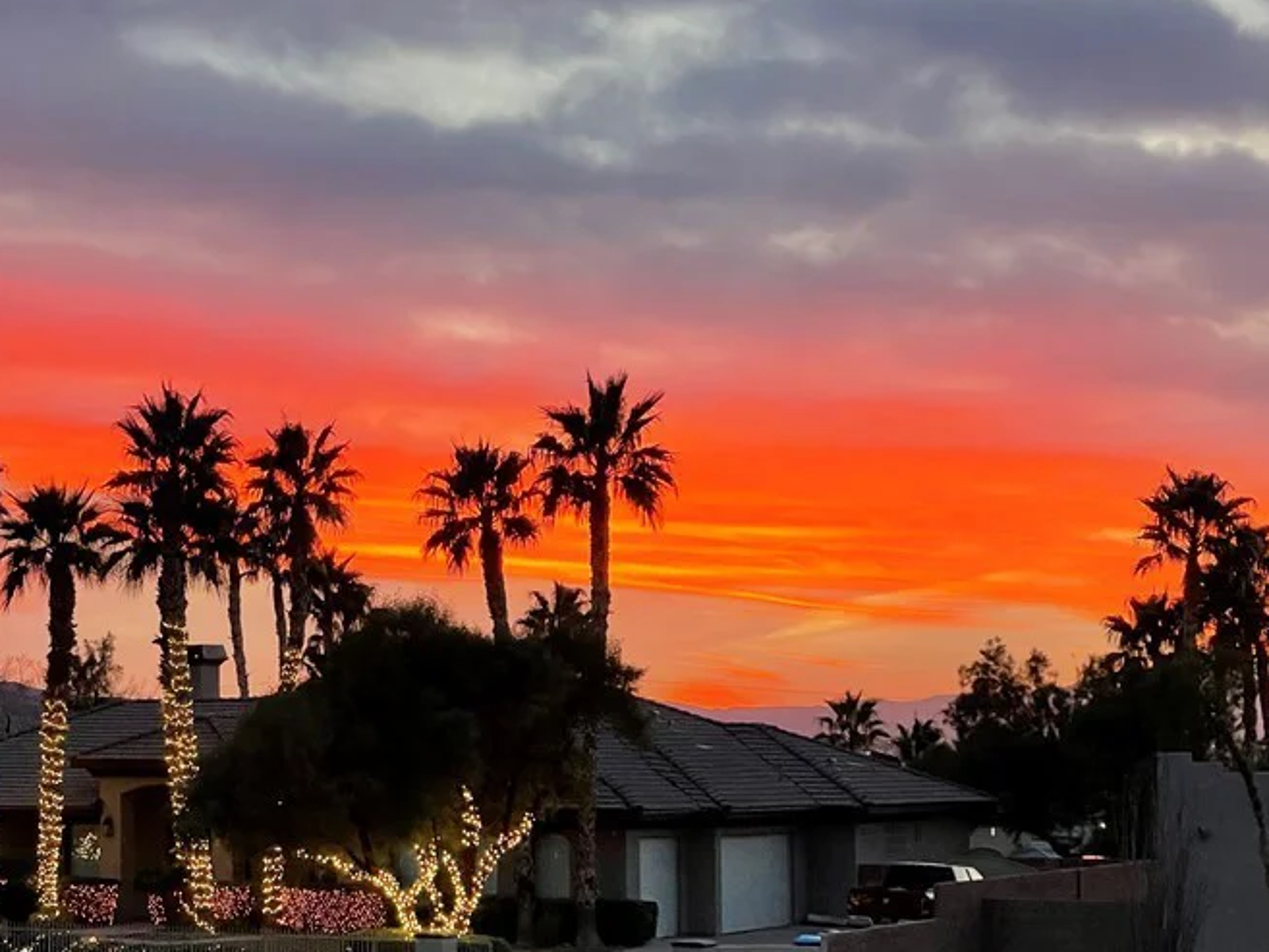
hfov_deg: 23.9
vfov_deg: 18.2
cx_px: 357
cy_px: 651
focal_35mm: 81
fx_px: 2970
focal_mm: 6
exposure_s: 1/60
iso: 250
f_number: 2
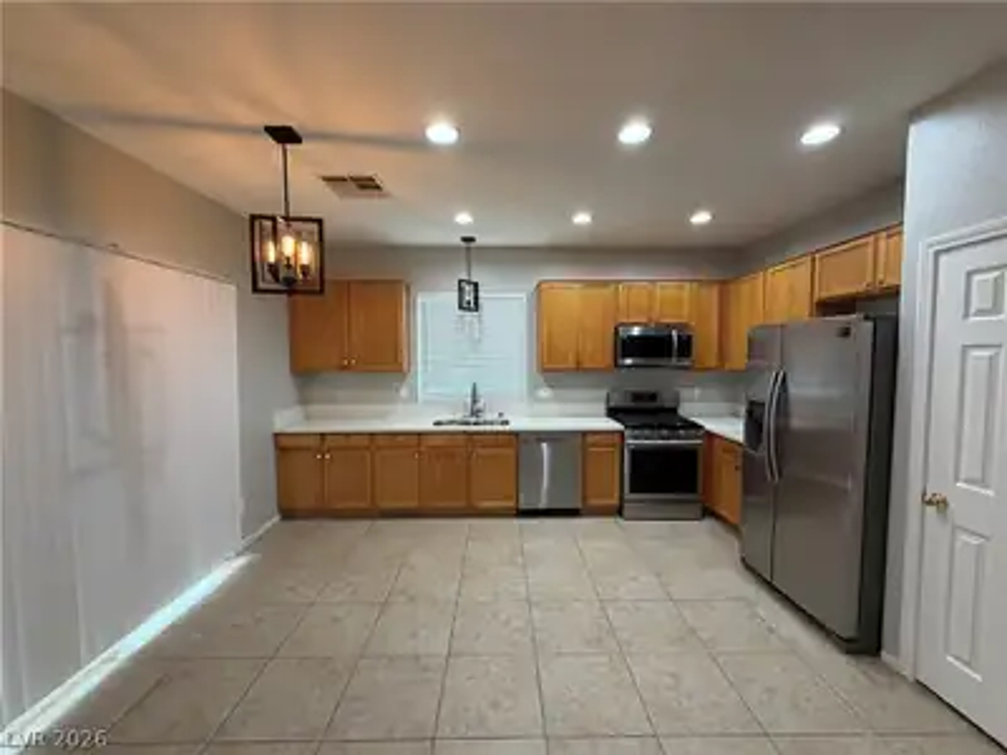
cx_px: 504
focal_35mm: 14
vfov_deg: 85.7
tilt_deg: -3.5
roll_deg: +0.2
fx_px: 407
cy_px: 378
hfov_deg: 102.1
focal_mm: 2.22
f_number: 2.2
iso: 200
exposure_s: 1/60
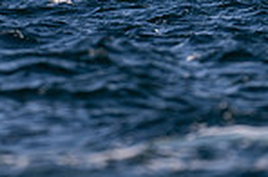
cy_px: -136
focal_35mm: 1594
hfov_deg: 1.3
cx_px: 54
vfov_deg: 0.9
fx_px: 11841
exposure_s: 1/3200
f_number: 4.5
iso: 200
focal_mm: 400
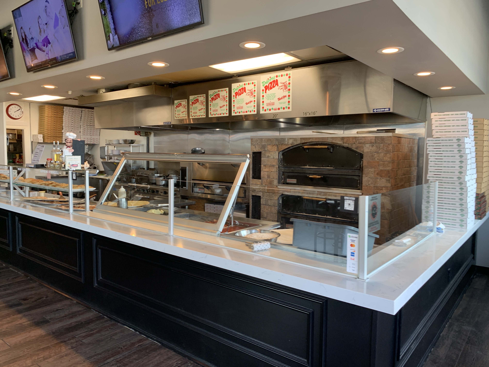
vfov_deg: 53.1
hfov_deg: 67.3
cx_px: 244
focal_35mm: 26
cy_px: 184
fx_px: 367
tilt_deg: -6.2
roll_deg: +0.0
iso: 50
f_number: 1.8
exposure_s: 1/60
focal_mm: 4.25
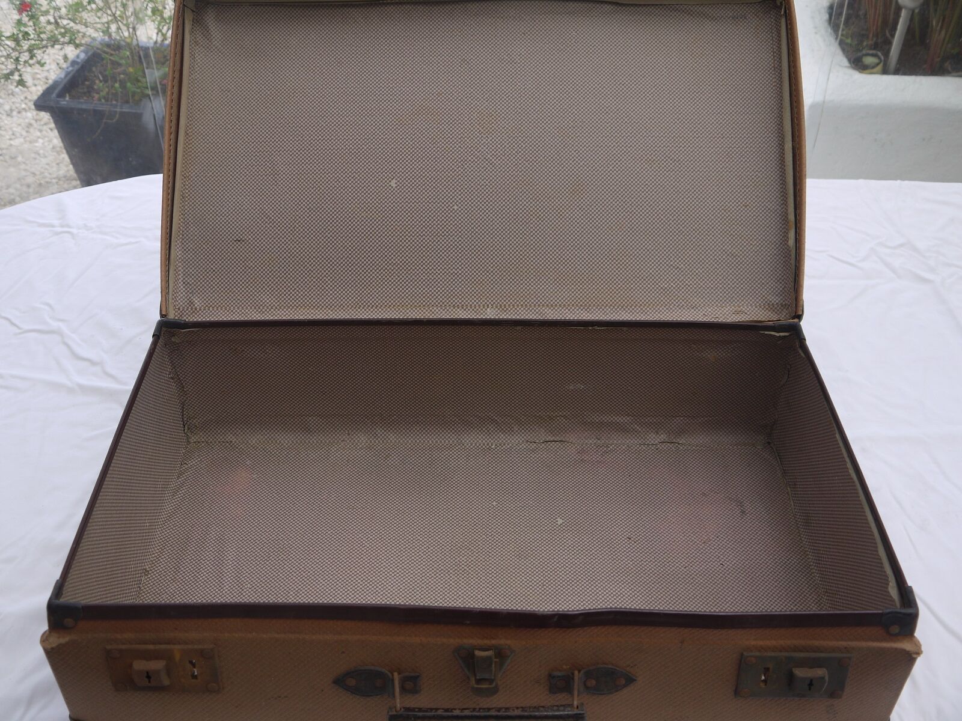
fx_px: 1056
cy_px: 360
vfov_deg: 37.7
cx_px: 481
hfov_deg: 49.0
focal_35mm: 38
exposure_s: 1/125
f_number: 4.5
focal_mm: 19
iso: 100
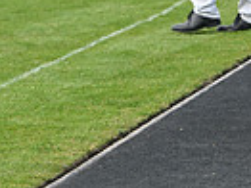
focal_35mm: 447
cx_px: 270
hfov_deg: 4.4
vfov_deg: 3.3
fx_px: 3238
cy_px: -159
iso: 400
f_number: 6.3
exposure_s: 1/640
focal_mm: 135
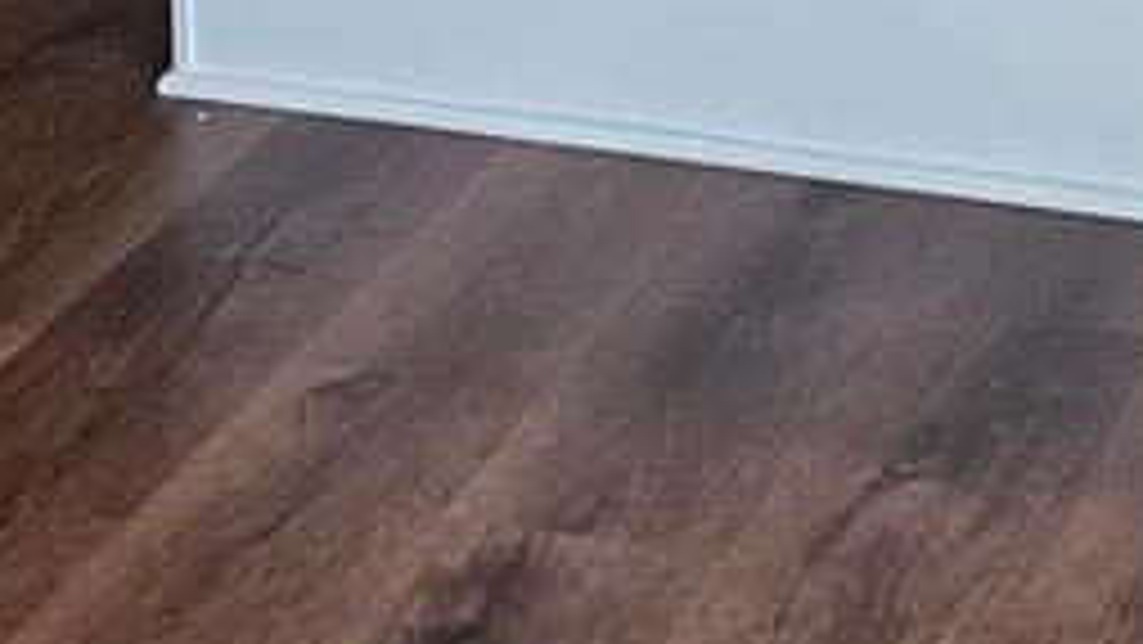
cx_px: 414
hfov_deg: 15.1
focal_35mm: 142
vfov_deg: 7.4
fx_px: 4305
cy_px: -1360
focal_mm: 6.3
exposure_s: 1/180
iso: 125
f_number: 1.7
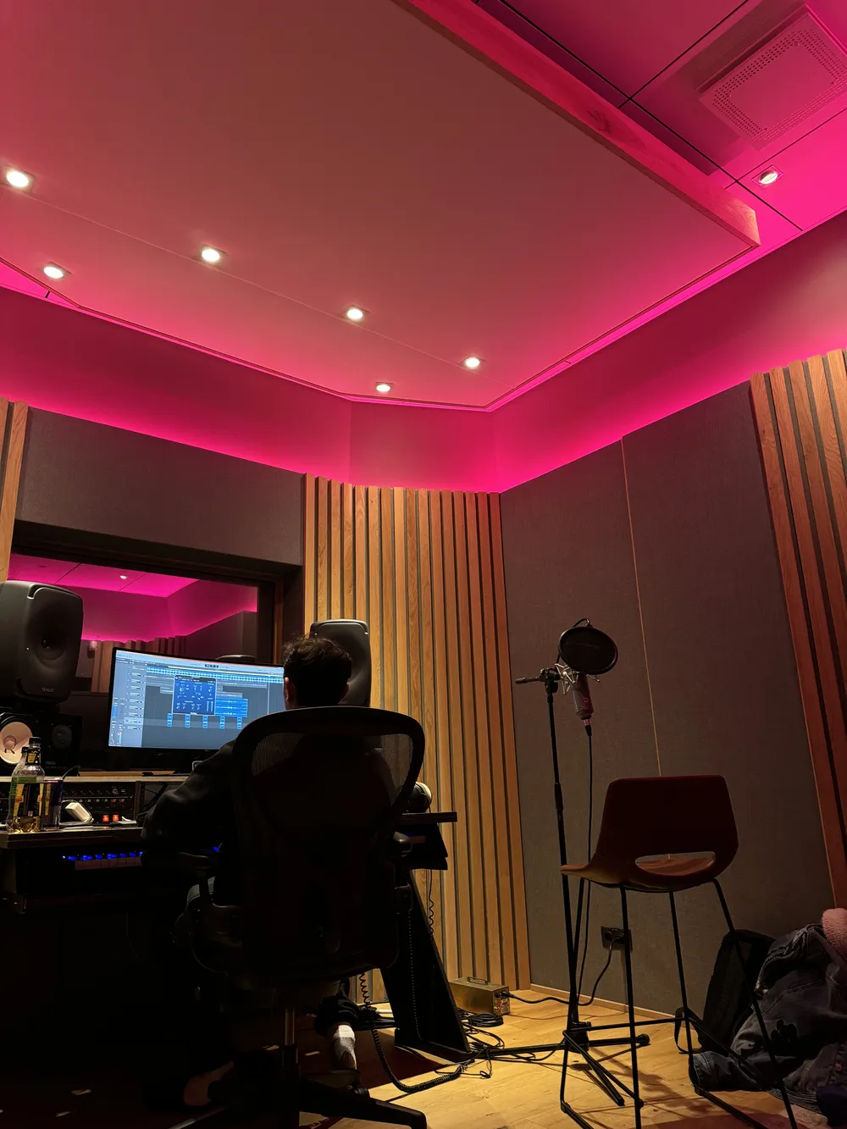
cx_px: 424
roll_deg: +0.9
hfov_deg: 56.8
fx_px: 783
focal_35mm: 24
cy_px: 564
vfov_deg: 71.6
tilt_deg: +17.1
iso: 400
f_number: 1.78
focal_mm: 6.86
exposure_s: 1/50
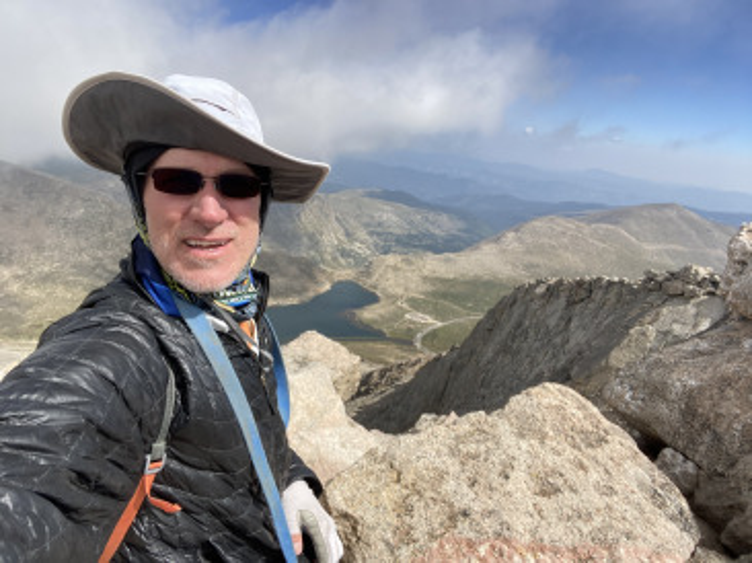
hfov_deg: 74.0
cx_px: 376
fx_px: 499
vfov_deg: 58.8
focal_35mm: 23
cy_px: 282
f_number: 2.2
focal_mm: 2.71
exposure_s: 1/885
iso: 25
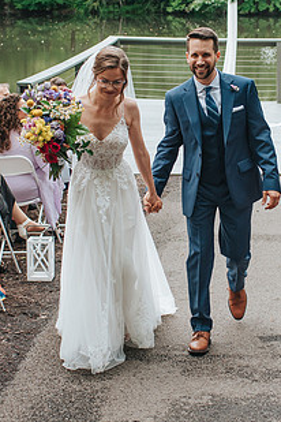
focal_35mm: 88
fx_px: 1030
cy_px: 213
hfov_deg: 15.5
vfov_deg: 23.1
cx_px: 183
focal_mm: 35
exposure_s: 1/800
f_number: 3.5
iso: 500
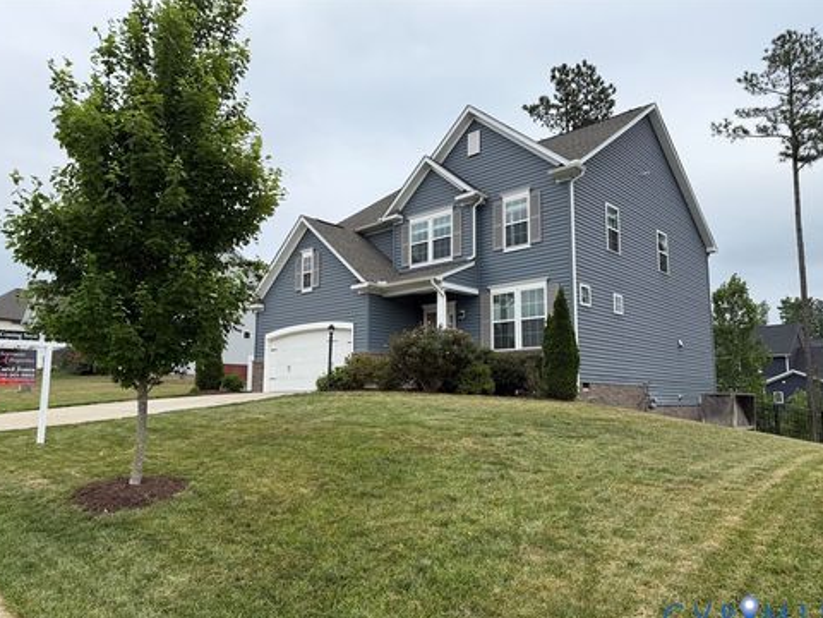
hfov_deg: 69.4
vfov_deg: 54.9
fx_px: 594
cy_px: 317
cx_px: 406
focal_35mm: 25
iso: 80
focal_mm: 6.76
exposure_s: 1/2525
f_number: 1.78
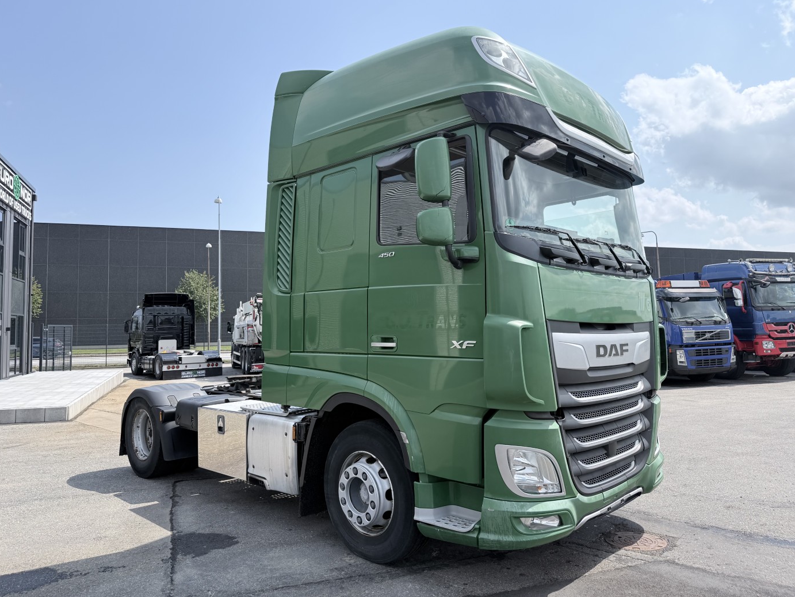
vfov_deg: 54.9
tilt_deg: +6.0
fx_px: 574
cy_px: 288
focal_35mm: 25
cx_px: 393
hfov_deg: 69.4
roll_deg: +2.6
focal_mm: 6.76
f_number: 1.78
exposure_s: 1/3953
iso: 100
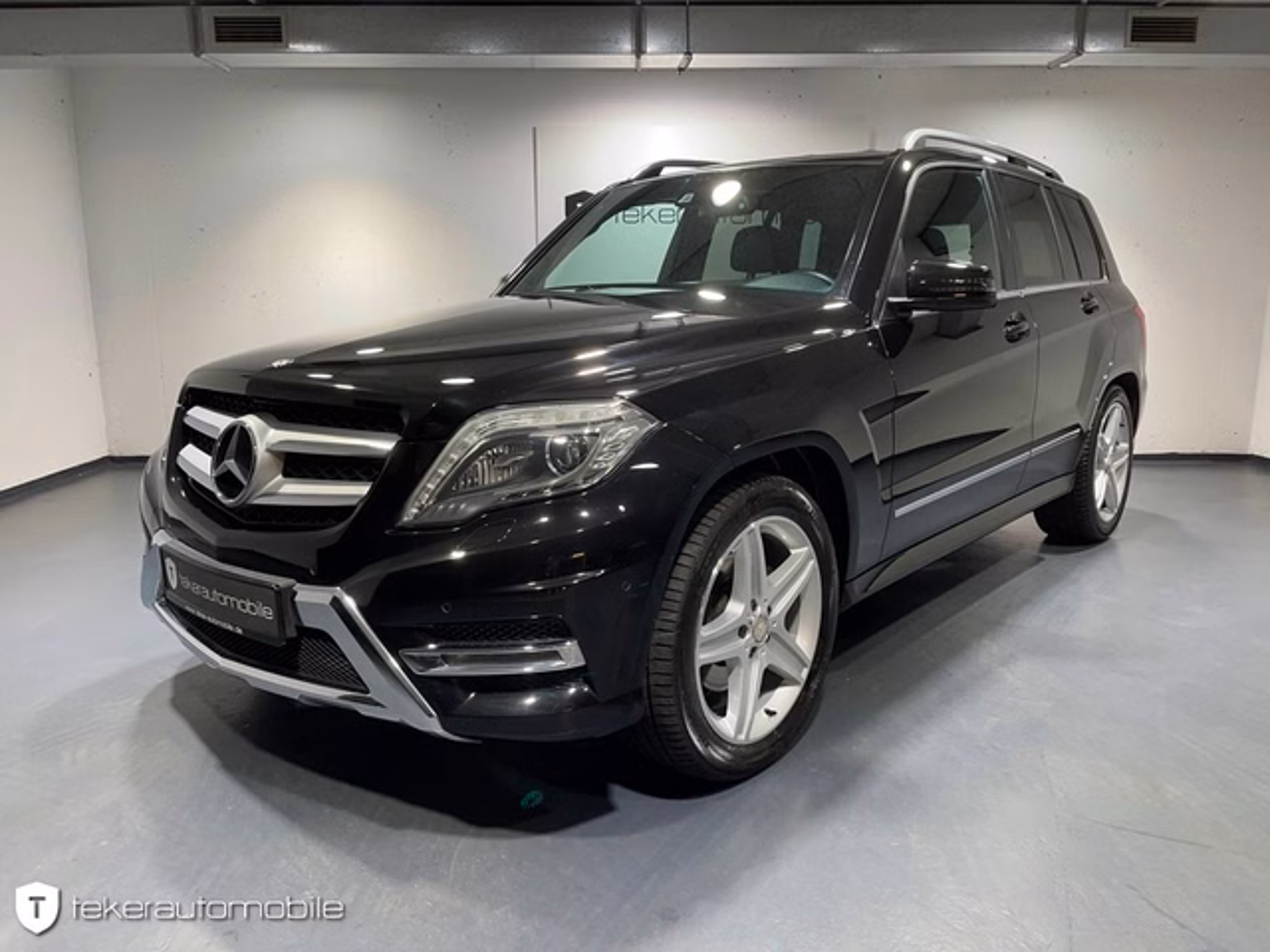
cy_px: 476
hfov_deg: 69.4
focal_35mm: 25
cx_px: 635
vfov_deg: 54.9
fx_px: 917
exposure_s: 1/100
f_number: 1.6
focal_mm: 5.1
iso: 80
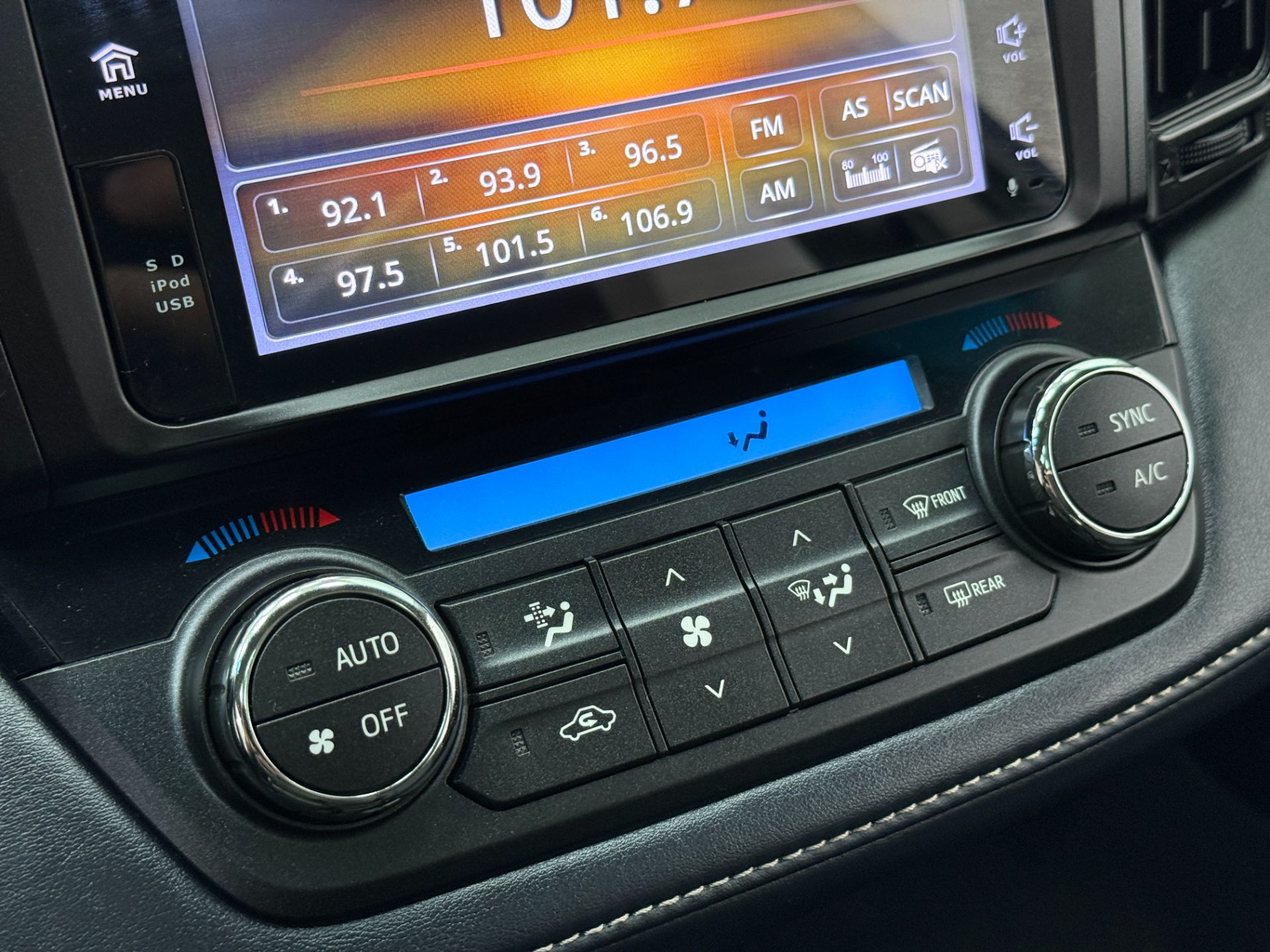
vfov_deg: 30.3
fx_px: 1761
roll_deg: -2.0
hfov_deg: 39.7
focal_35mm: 48
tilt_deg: -33.4
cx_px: 635
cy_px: 476
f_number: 1.78
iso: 250
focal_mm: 6.76
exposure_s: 1/40
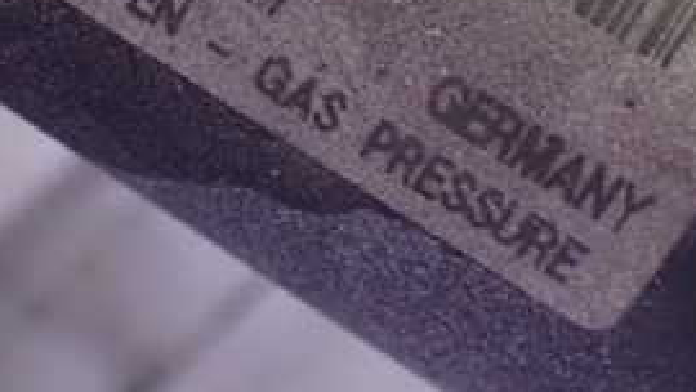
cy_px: -15
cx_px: 147
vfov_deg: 10.5
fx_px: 2104
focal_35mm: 114
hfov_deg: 18.6
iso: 1600
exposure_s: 1/20
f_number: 3.1
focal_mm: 8.4
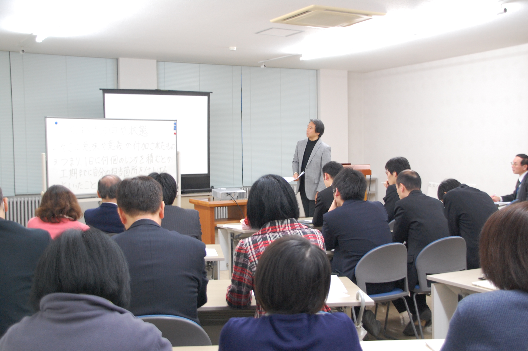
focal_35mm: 48
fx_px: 703
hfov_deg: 41.1
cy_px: 176
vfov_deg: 28.0
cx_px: 264
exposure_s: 1/15
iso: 800
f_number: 4.2
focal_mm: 32
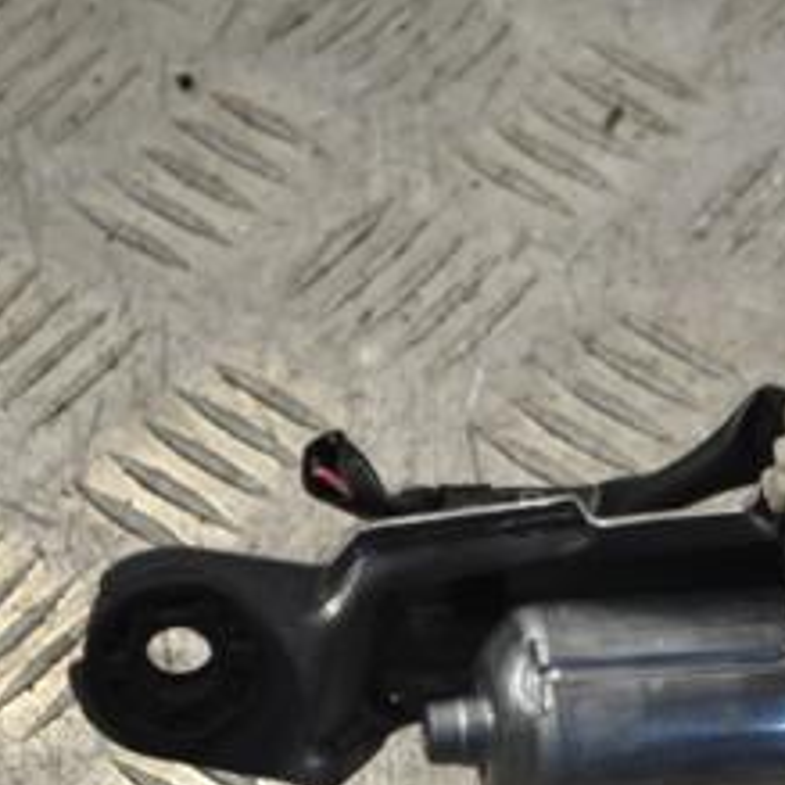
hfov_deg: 8.9
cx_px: 1050
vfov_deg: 9.1
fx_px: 4930
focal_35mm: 192
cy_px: 656
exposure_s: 1/125
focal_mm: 55
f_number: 5.6
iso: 400
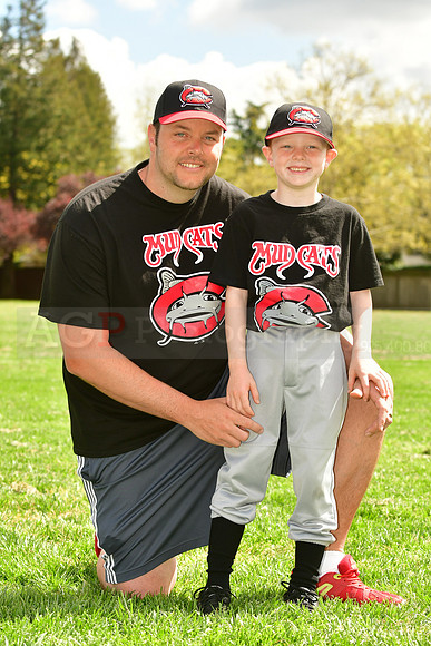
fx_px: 1884
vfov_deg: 19.5
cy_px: 323
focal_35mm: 105
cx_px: 216
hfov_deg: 13.0
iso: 200
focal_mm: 70
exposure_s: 1/640
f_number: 5
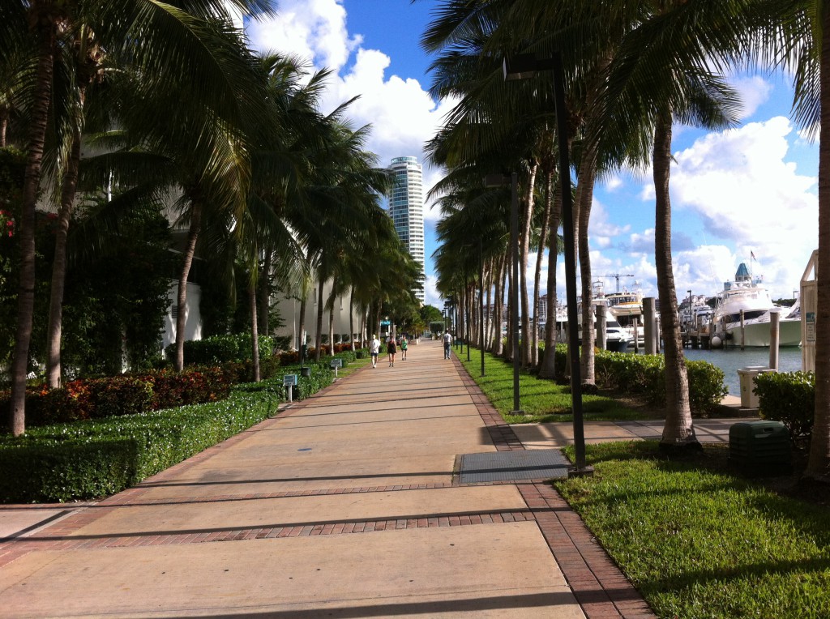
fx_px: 838
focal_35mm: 35
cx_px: 415
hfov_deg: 52.7
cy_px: 310
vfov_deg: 40.6
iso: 80
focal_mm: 3.85
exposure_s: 1/1005
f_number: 2.8
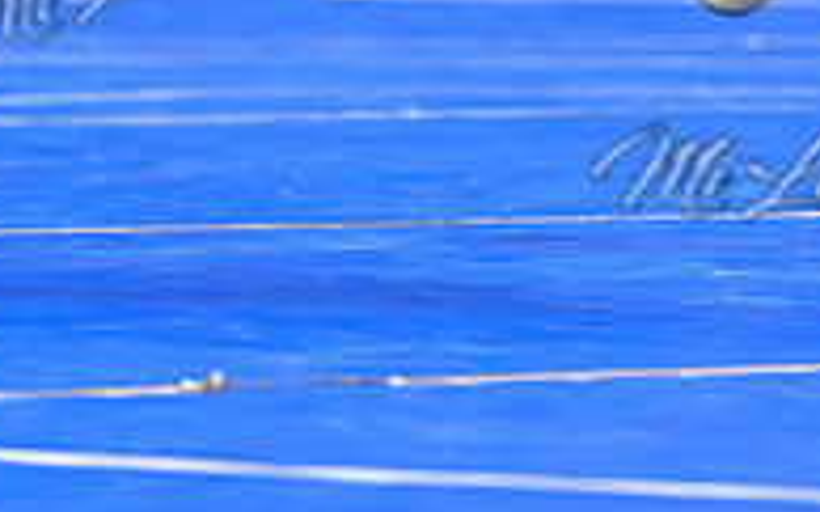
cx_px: 610
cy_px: 16
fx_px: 11681
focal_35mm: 523
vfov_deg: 2.5
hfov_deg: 4.0
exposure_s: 1/800
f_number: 2.8
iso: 2500
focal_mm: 115
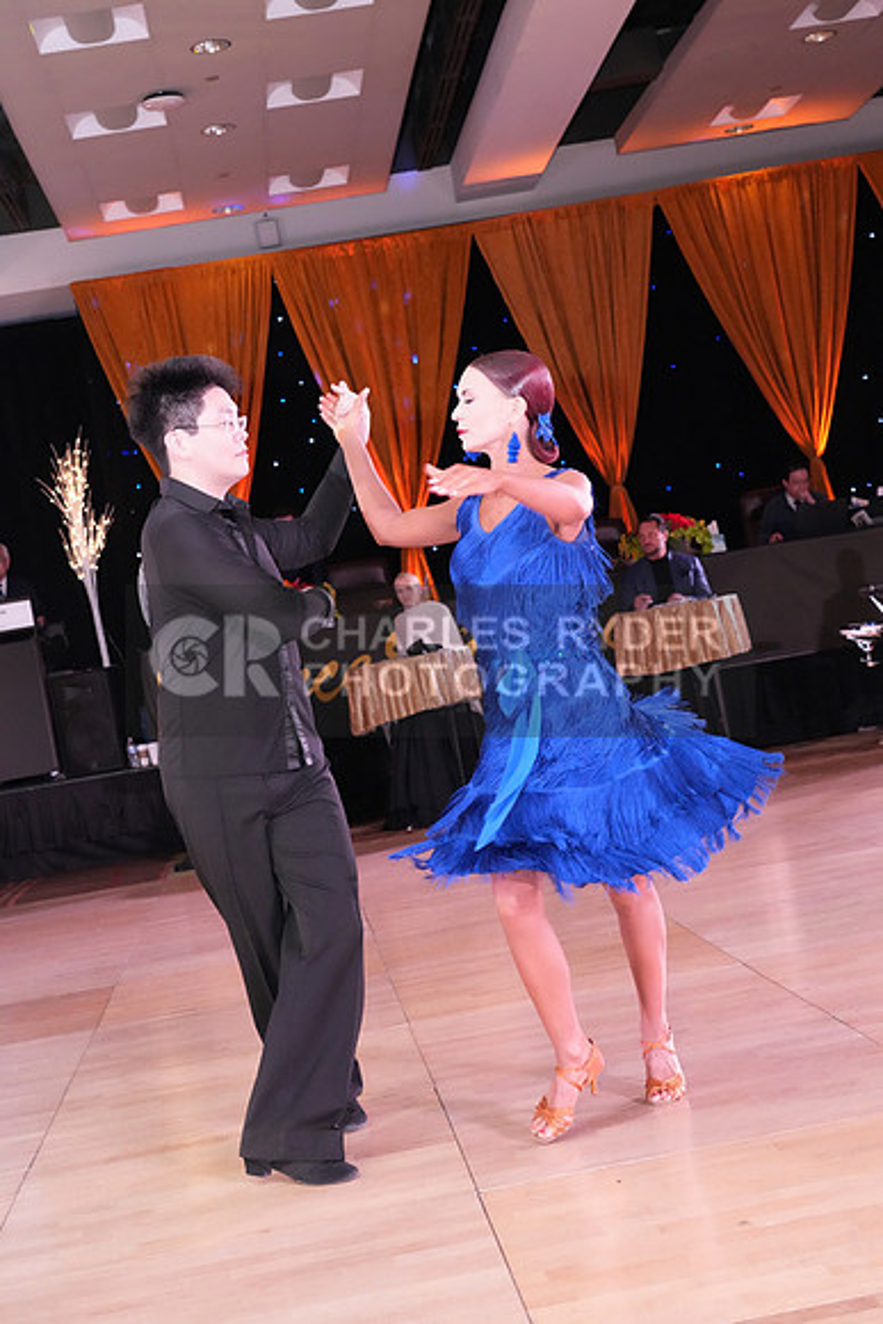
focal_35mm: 54
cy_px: 662
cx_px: 442
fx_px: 1985
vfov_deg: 36.9
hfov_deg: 25.1
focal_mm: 54
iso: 8000
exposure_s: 1/250
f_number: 6.3
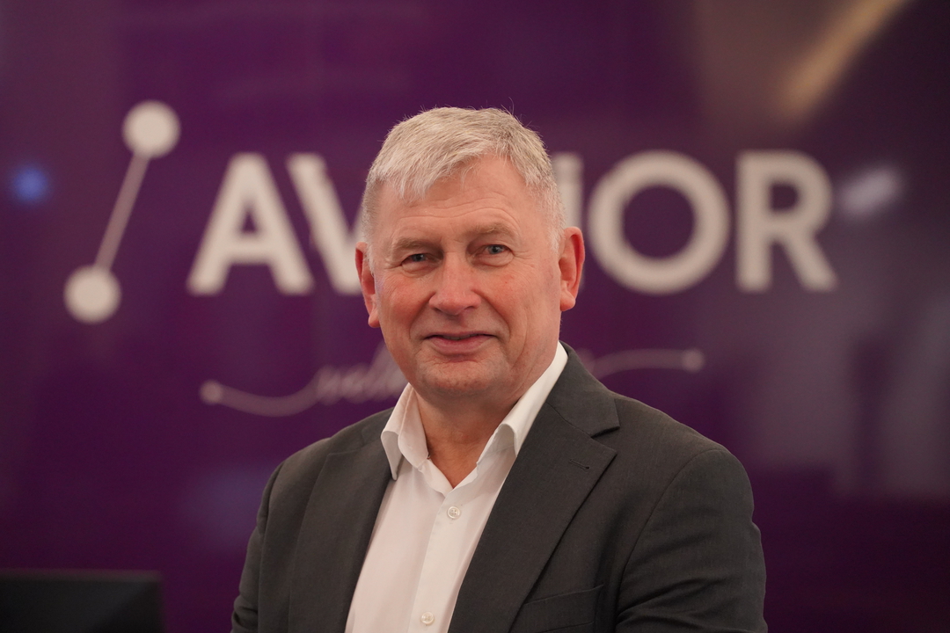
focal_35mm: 126
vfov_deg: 10.9
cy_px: 316
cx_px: 475
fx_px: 3325
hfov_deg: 16.3
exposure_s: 1/160
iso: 10000
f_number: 5
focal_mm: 126
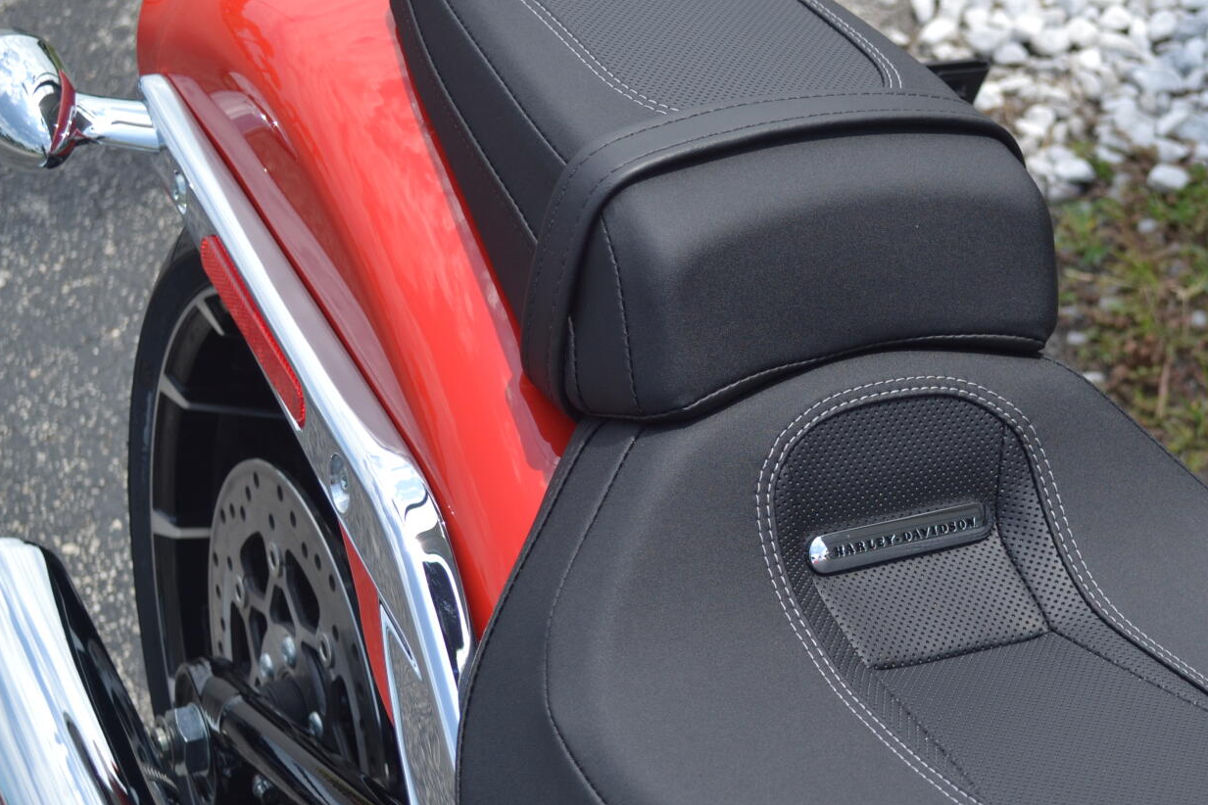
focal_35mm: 73
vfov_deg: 18.6
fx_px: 2449
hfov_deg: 27.3
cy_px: 550
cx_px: 936
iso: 100
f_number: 4.5
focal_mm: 30
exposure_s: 1/400
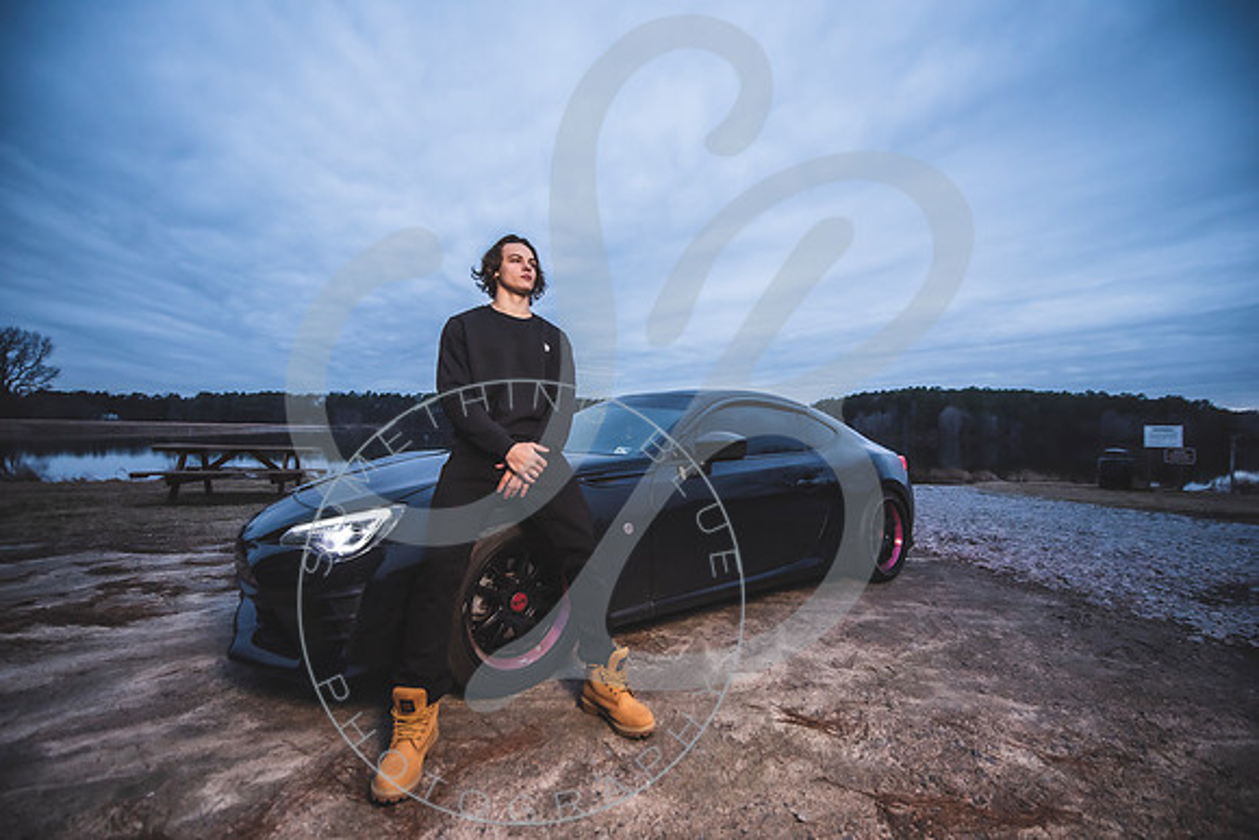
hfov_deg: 104.2
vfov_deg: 81.2
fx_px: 490
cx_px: 630
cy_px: 420
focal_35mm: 14
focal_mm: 14
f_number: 2.8
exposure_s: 1/200
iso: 1000
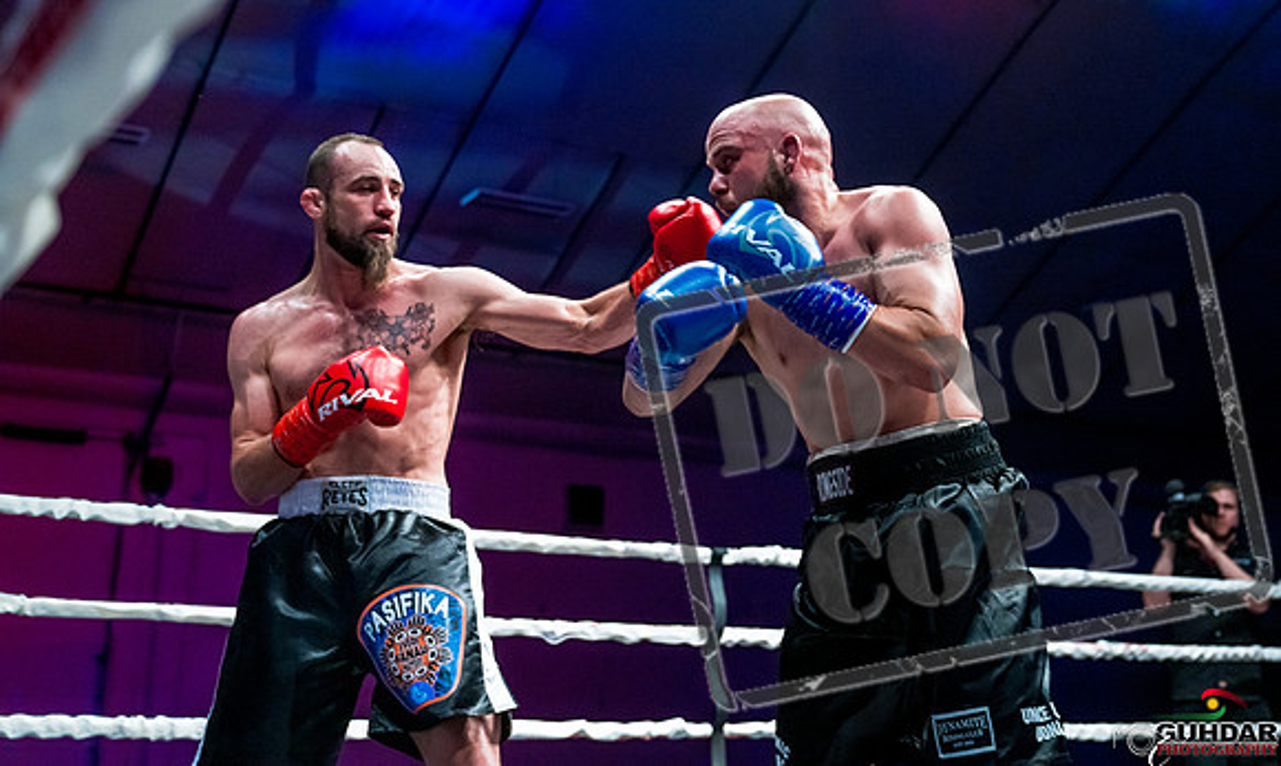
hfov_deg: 41.5
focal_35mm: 49
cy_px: 284
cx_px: 723
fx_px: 1686
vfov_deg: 25.5
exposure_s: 1/1000
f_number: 4
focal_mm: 42
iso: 4000
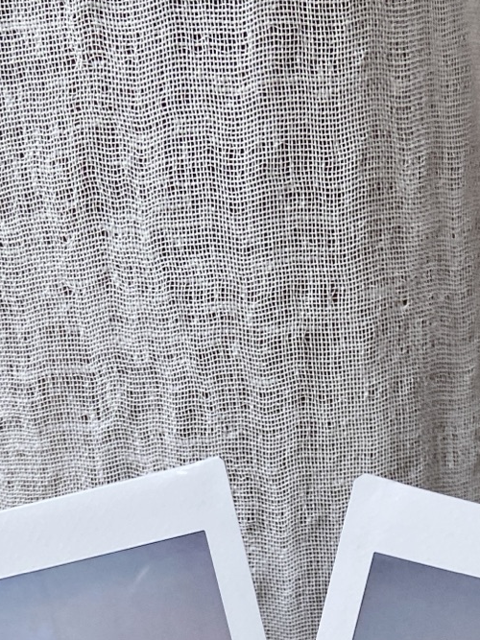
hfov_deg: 18.8
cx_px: 316
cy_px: 872
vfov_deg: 22.0
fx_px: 1443
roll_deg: -7.5
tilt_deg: -17.2
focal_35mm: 78
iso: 125
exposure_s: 1/121
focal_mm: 4.25
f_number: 1.8
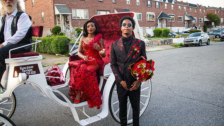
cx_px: 112
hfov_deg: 63.7
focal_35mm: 30
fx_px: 180
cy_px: 63
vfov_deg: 38.4
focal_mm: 28
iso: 800
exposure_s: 1/125
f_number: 3.7
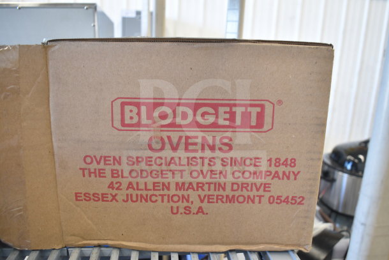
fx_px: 340
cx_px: 194
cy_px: 130
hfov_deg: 59.5
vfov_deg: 41.7
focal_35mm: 32
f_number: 3.8
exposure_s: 1/30
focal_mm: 21
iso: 400
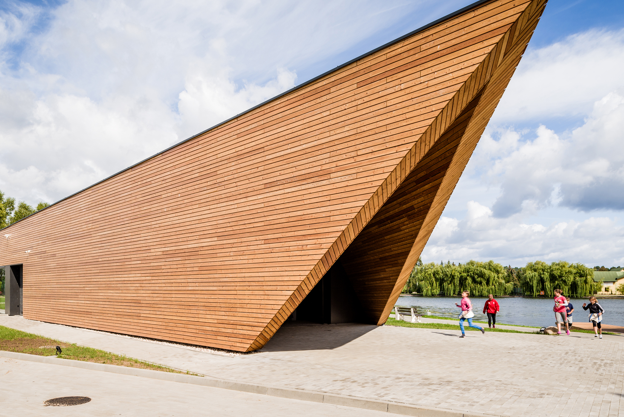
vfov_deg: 44.8
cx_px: 277
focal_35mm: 29
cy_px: 165
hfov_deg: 63.5
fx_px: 503
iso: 100
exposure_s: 1/80
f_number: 8
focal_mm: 24
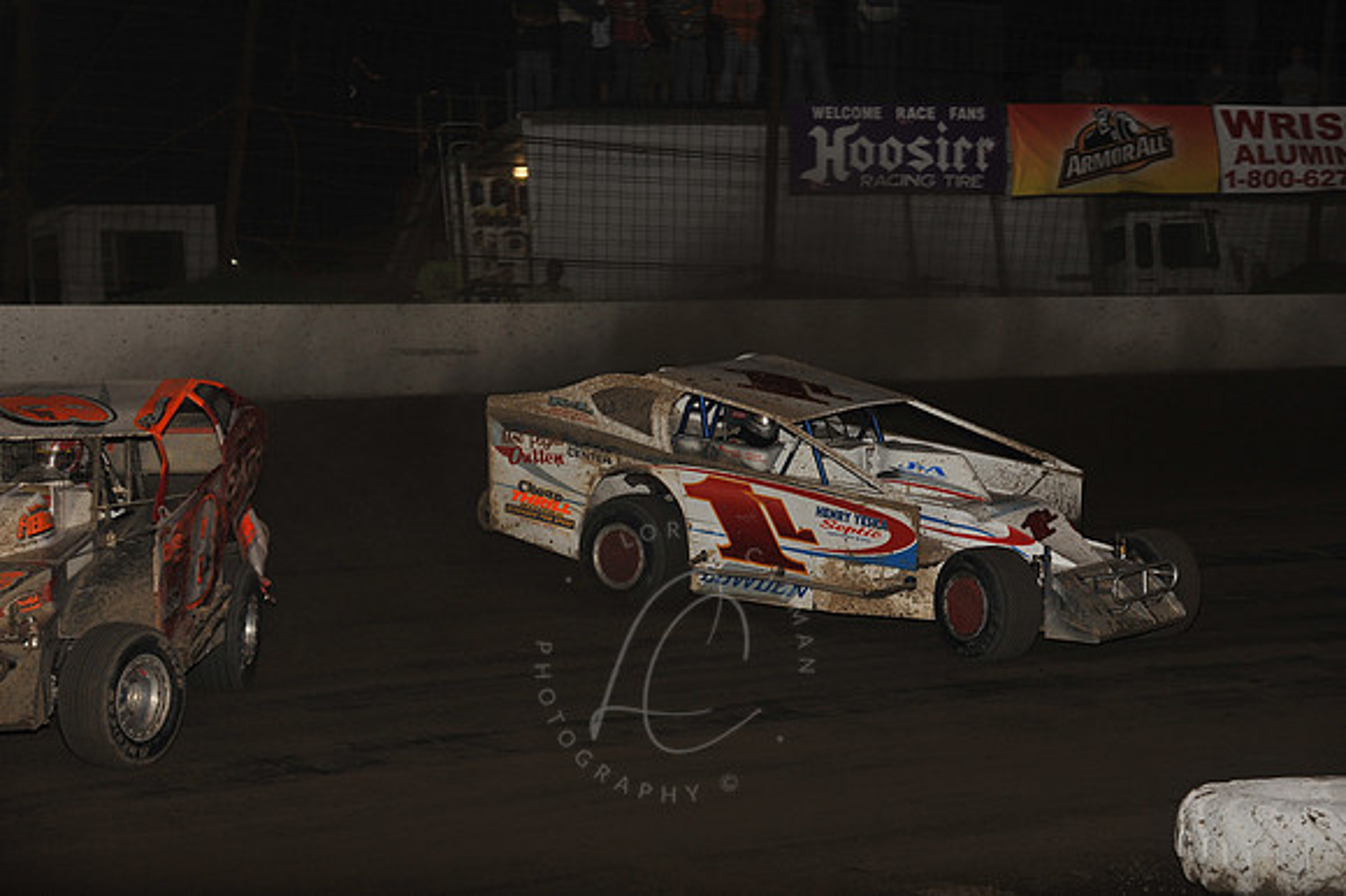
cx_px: 673
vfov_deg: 11.4
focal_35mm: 120
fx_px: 4484
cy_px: 448
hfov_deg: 17.1
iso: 640
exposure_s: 1/320
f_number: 7.1
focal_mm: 120
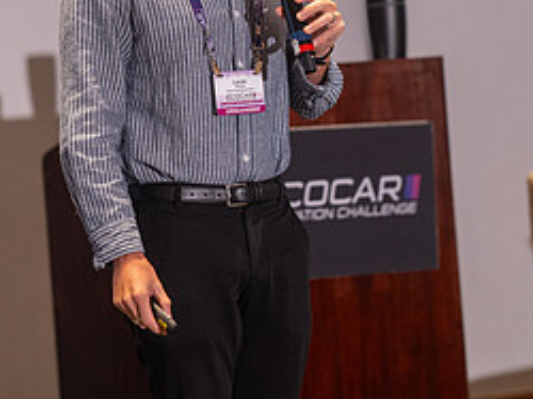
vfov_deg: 6.3
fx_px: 3600
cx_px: 249
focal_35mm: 234
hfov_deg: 8.5
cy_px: 100
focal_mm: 135
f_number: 1.8
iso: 1600
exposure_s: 1/200
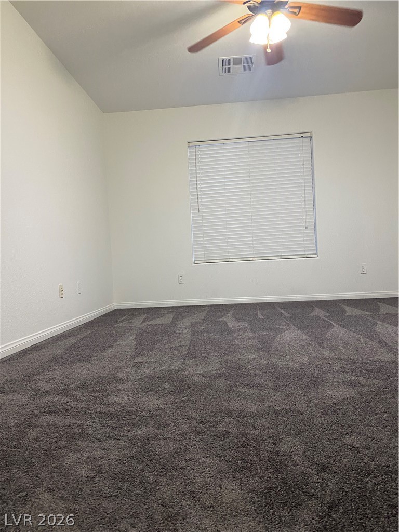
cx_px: 200
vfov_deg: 67.3
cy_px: 266
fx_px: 400
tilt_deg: +1.5
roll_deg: +2.8
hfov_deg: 53.1
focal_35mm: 26
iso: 250
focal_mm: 4.25
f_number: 1.8
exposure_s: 1/60
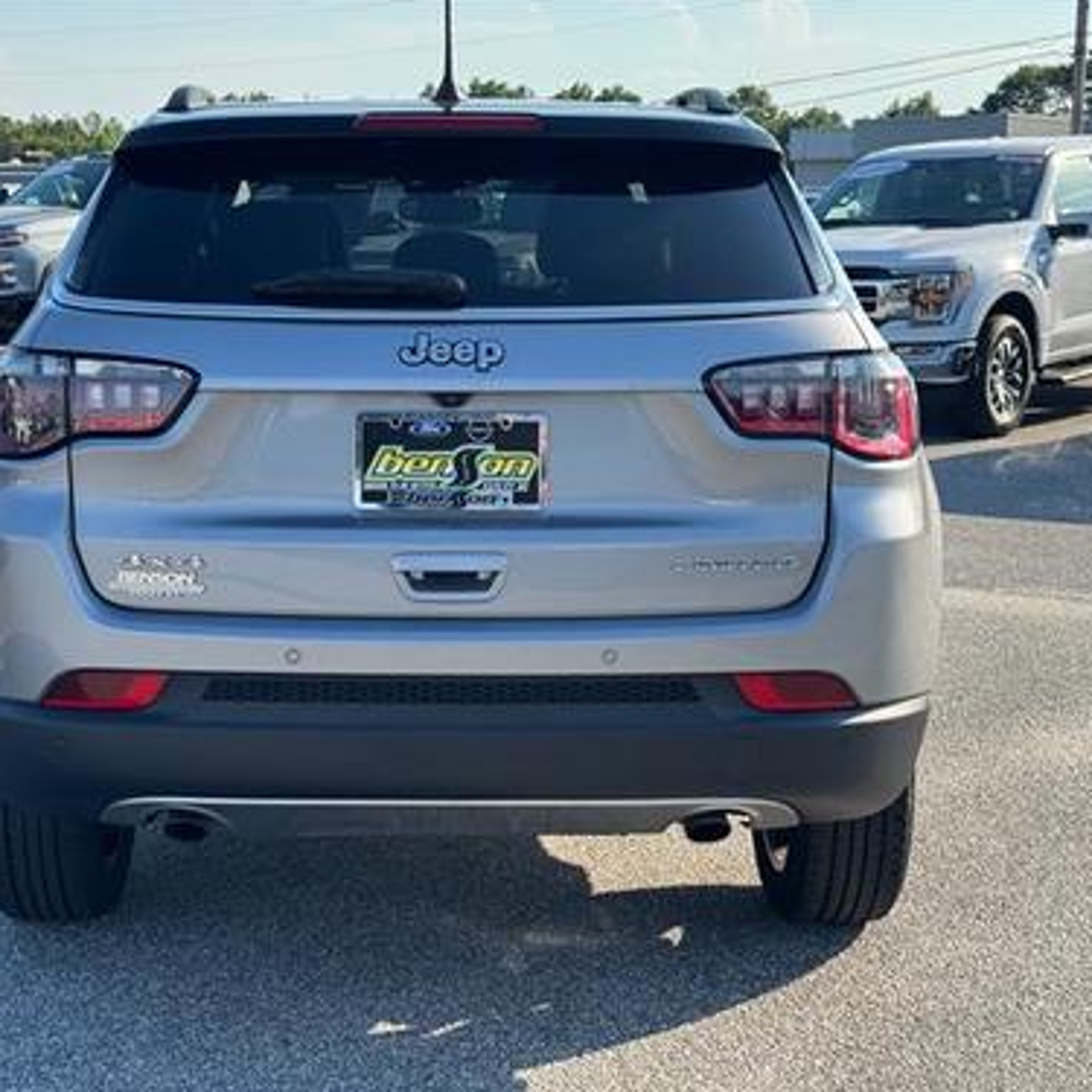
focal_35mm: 57
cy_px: 545
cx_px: 448
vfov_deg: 30.0
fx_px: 2034
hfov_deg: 30.0
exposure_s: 1/1724
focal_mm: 6.76
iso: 64
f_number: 1.78
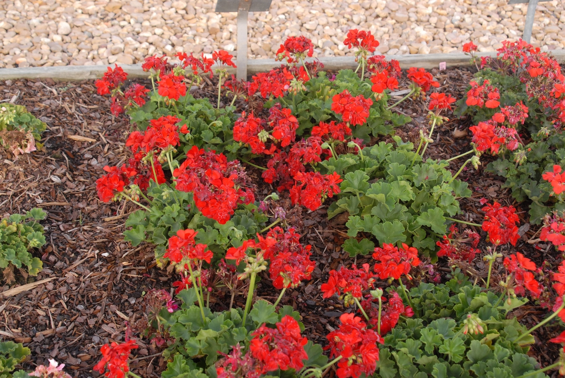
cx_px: 282
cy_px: 189
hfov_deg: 37.8
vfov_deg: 25.8
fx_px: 825
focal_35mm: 52
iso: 400
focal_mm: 35
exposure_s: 1/125
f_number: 5.6
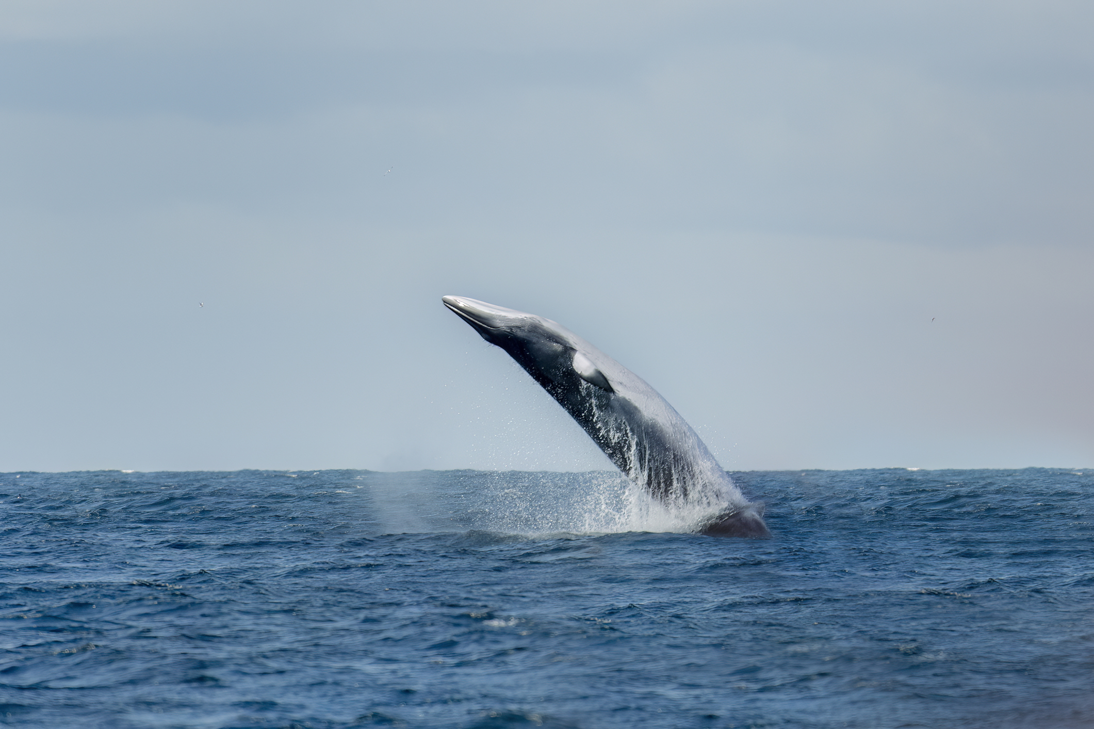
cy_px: 364
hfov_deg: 5.2
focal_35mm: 400
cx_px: 547
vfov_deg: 3.4
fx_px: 12155
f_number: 6.3
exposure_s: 1/1000
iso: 200
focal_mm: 400
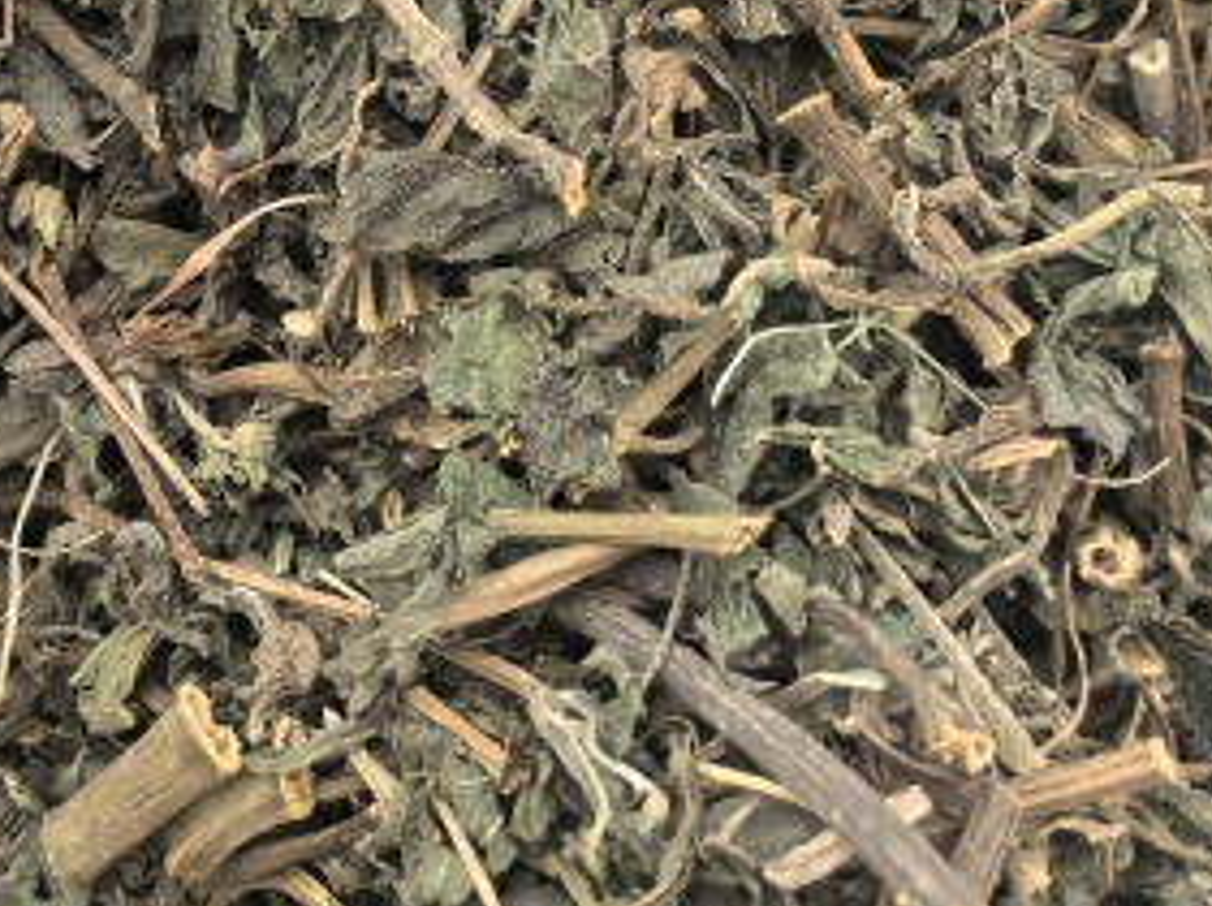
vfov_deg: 18.3
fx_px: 2693
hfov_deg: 24.0
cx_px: -69
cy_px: -112
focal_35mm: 77
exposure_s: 1/100
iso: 400
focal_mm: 5.75
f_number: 2
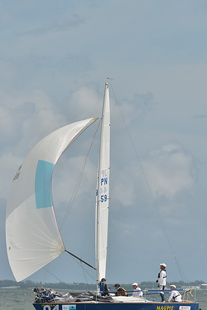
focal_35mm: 324
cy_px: 168
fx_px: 2792
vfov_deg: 6.4
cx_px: 92
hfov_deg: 4.2
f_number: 9
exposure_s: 1/1250
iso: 280
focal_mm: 250
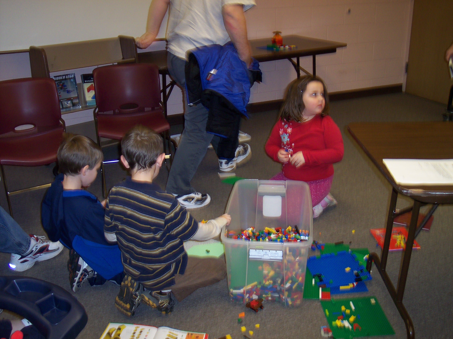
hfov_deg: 49.0
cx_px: 226
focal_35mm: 38
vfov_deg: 37.7
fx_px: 497
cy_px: 170
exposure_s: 1/30
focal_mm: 8
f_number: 2.8
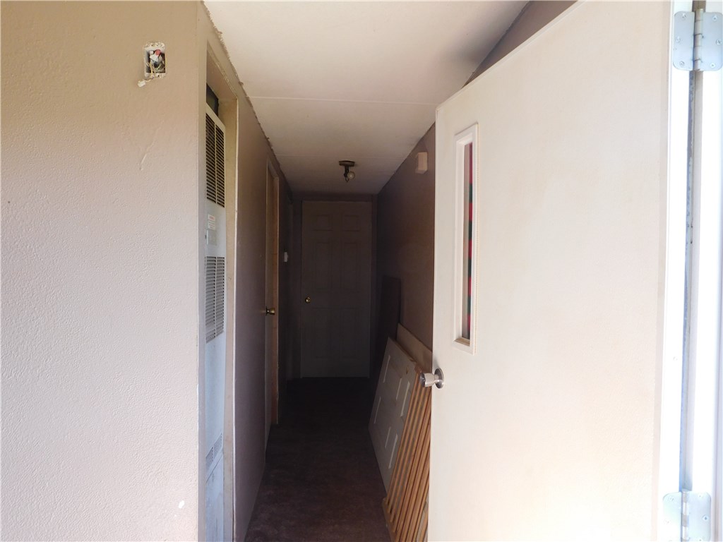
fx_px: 480
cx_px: 362
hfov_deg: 73.9
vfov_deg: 58.9
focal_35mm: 23
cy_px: 271
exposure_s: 1/40
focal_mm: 4
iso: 125
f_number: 3
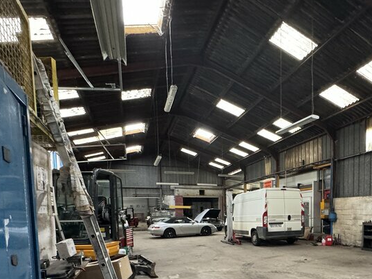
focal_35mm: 25
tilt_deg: -4.7
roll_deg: +0.7
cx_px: 244
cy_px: 233
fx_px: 269
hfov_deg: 67.7
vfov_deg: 50.7
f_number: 2.2
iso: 640
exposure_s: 1/60
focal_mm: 2.22
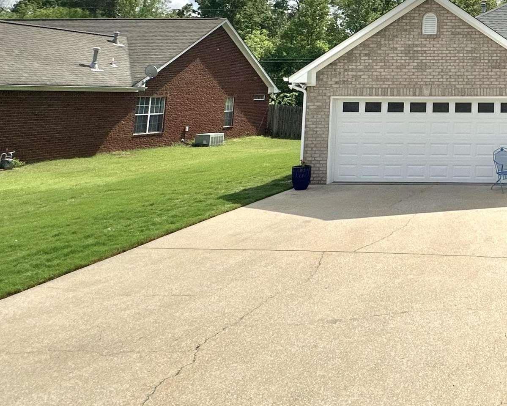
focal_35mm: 35
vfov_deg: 38.7
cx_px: 548
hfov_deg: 41.7
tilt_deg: +7.1
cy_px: 27
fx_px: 525
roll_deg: -0.2
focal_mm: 2.22
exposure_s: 1/5814
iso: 50
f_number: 2.2
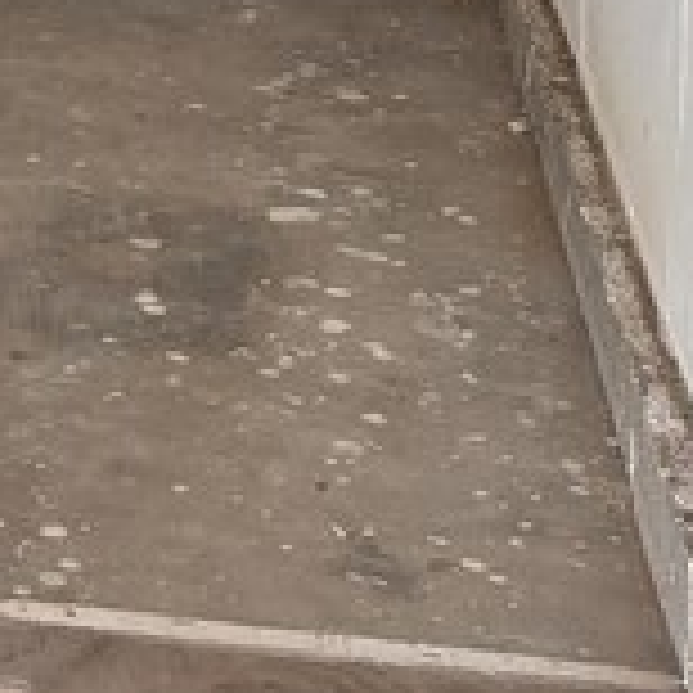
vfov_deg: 9.9
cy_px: -1040
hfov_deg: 10.9
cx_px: -441
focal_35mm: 153
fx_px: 3465
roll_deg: -2.3
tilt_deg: +0.1
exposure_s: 1/121
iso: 50
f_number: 1.6
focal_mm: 5.96
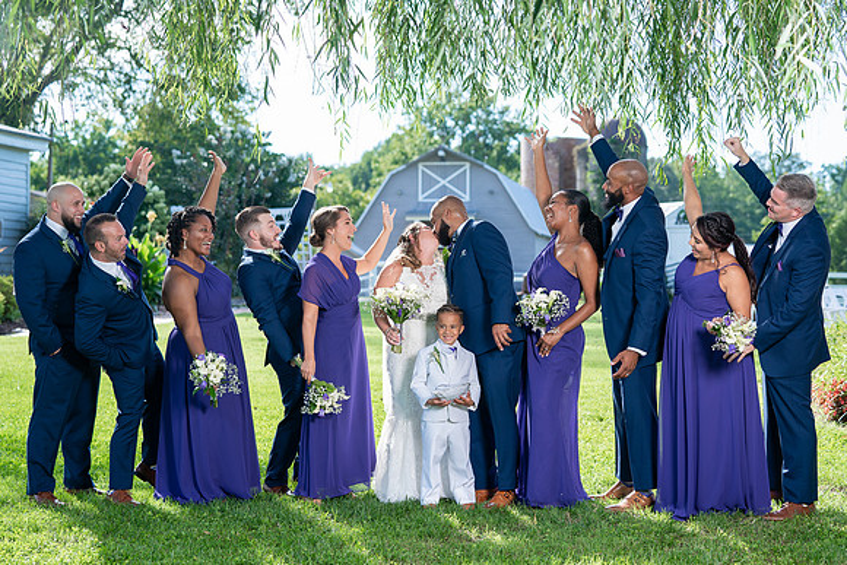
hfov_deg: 25.9
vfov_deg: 17.5
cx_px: 423
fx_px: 1839
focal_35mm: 78
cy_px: 276
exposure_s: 1/250
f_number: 4
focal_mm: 75
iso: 100
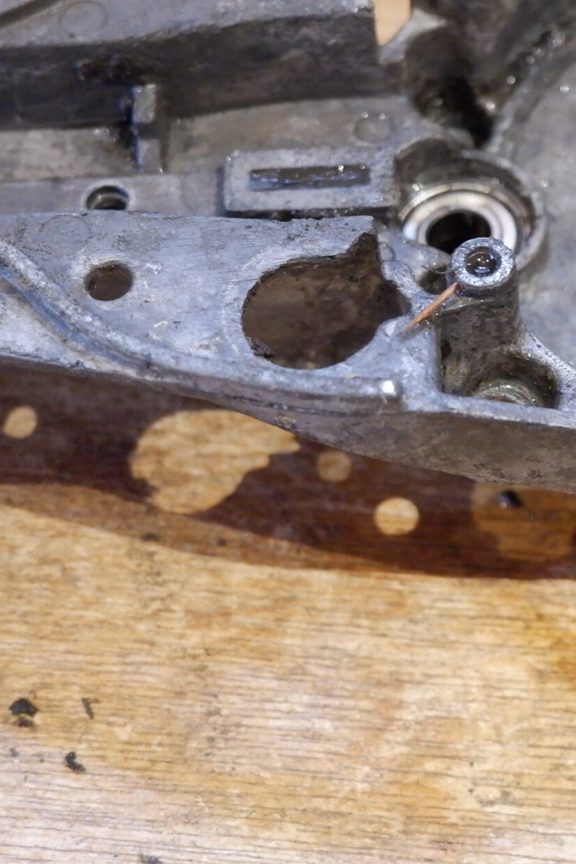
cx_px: 434
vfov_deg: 23.6
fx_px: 2063
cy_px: 317
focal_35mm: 86
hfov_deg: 15.8
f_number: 4.5
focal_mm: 28
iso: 3200
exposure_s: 1/30
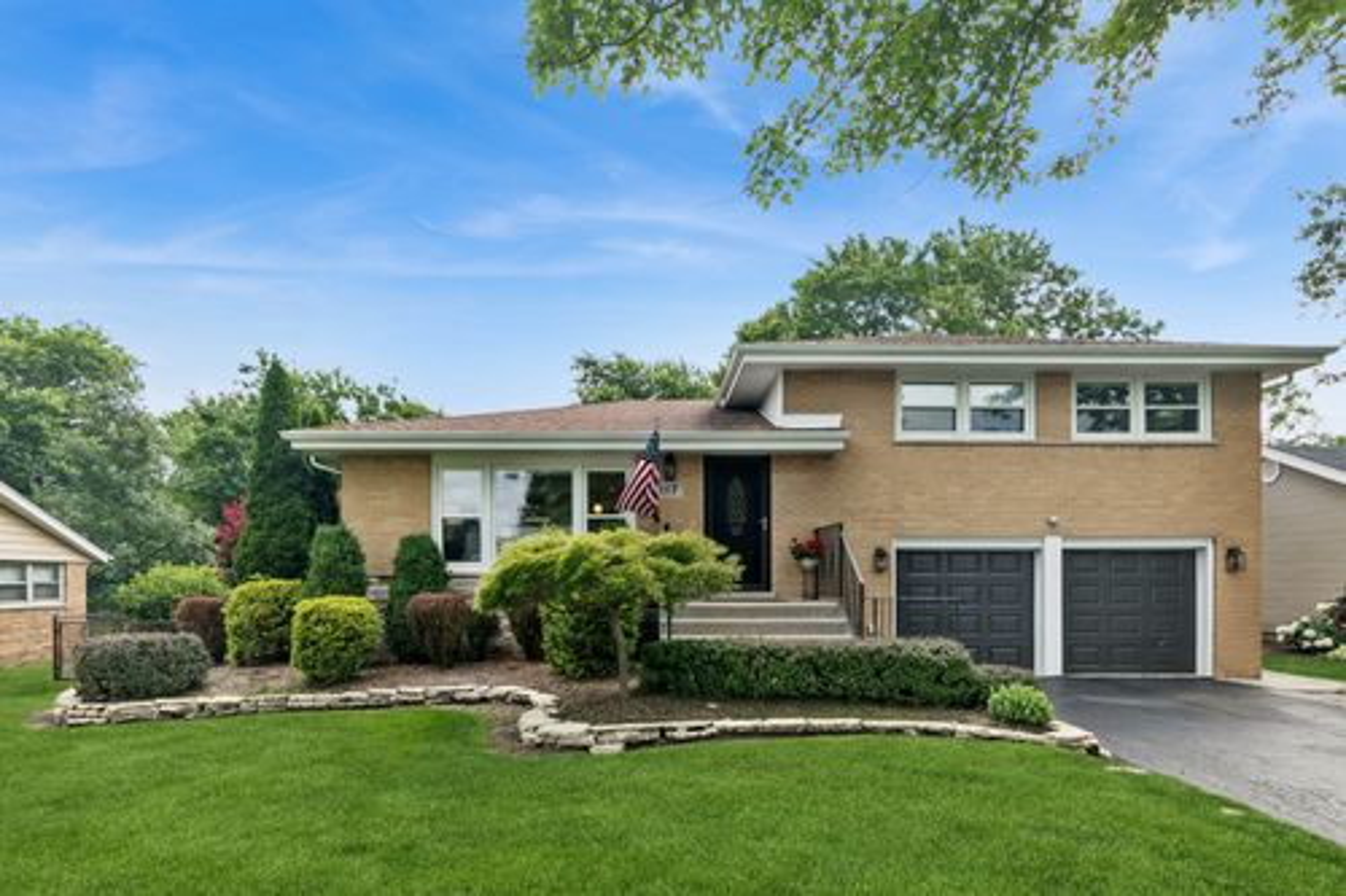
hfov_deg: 86.9
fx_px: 710
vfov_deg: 64.5
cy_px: 448
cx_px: 673
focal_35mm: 19
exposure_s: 1/250
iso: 250
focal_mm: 13
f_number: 8
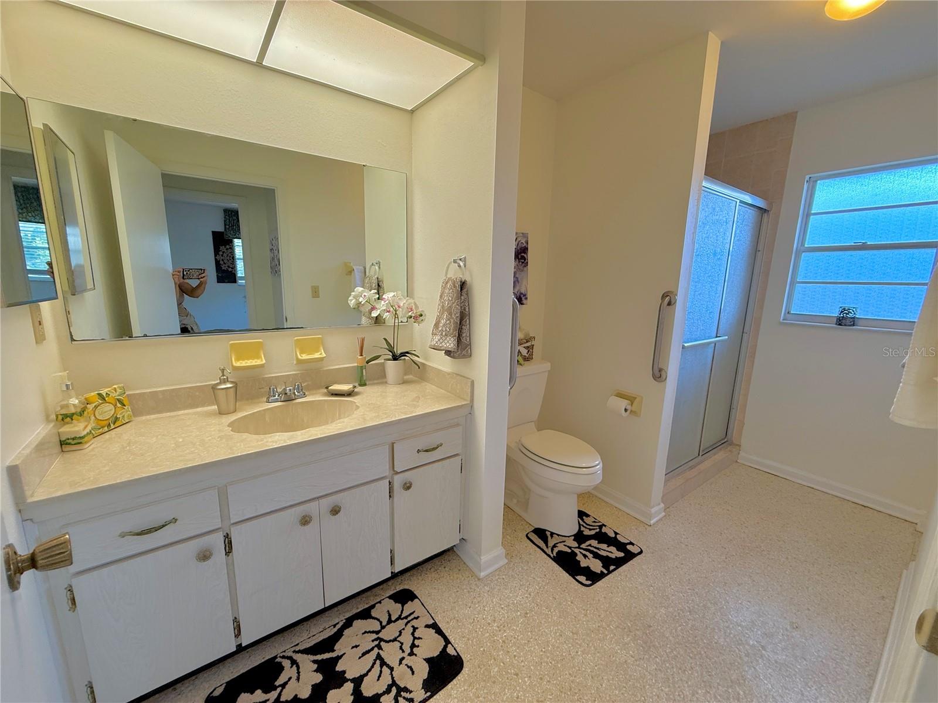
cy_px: 352
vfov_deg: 85.7
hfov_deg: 102.1
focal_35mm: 14
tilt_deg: -9.6
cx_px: 469
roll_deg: -1.6
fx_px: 379
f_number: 2.2
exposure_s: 1/120
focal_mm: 2.22
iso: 160
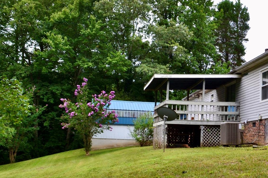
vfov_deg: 24.6
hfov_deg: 34.8
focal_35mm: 55
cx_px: 223
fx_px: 409
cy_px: 97
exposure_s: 1/200
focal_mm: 20
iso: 400
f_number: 10
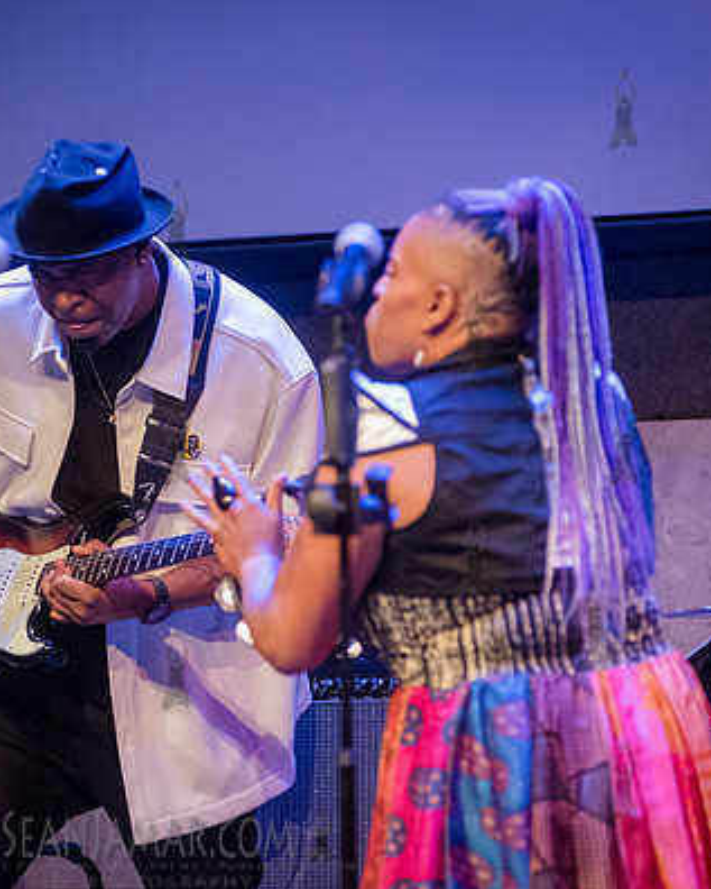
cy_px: 478
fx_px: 6941
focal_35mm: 264
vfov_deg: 7.3
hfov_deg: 5.9
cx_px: 246
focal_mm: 170
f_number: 3.5
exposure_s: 1/320
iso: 5000
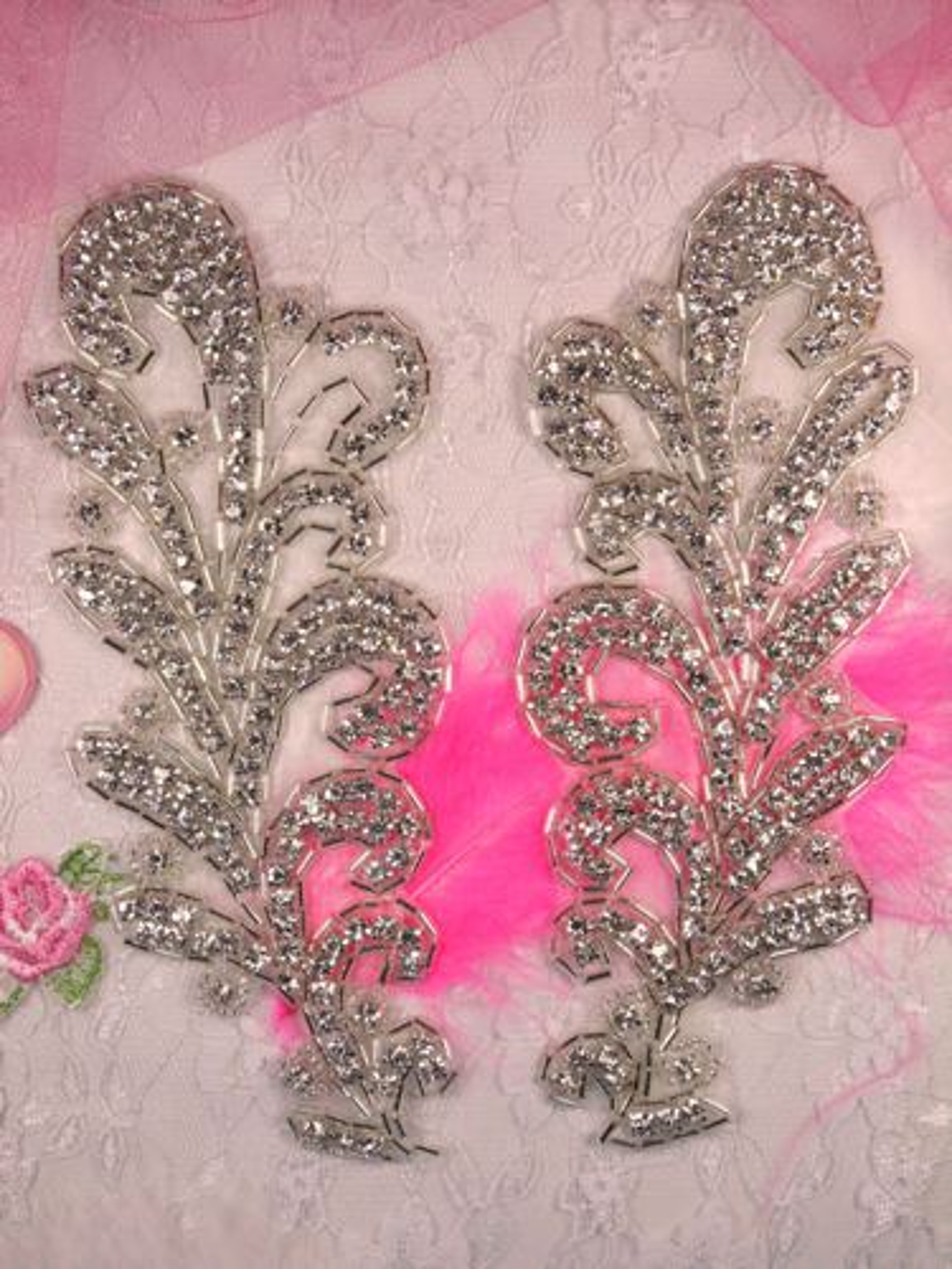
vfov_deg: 41.2
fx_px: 1687
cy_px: 634
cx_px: 476
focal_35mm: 46
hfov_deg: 31.5
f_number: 4.7
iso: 80
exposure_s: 1/350
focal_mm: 8.3
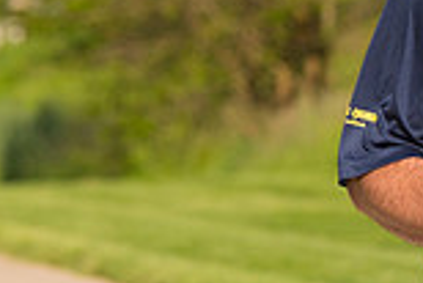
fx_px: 6421
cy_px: 76
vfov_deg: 2.5
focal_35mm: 546
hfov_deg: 3.8
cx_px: 593
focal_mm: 145
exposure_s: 1/2000
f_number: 5.6
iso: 400
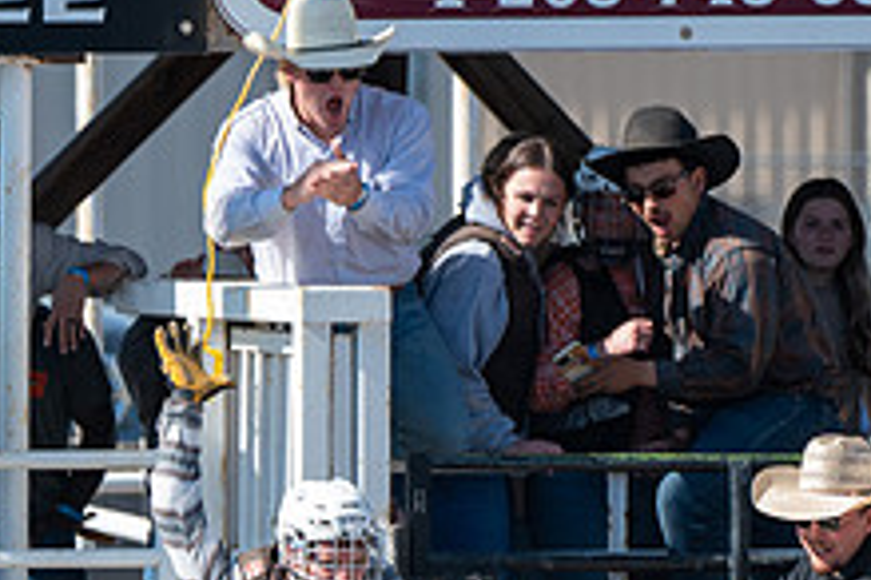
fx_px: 20660
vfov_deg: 1.6
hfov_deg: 2.4
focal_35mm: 854
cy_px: 715
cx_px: 188
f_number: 5.6
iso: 320
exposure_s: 1/1000
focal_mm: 290
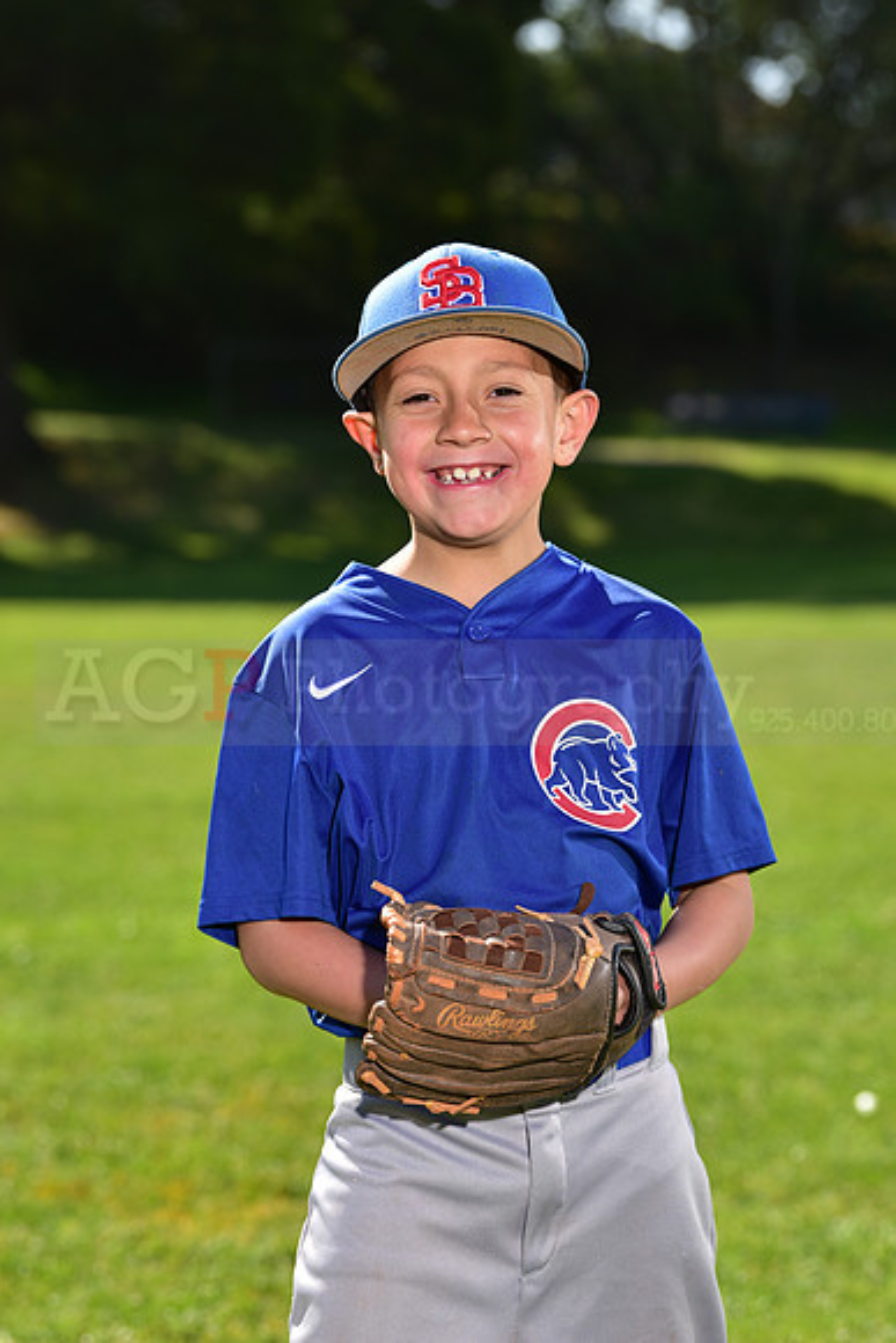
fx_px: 4477
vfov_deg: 17.1
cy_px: 672
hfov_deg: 11.4
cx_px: 448
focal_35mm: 120
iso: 80
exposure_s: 1/250
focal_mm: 120
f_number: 5.6
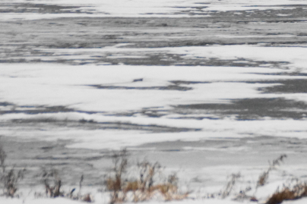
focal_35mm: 742
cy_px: -8
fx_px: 6325
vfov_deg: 1.9
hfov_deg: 2.8
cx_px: 288
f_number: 6.3
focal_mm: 200
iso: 1600
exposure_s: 1/200
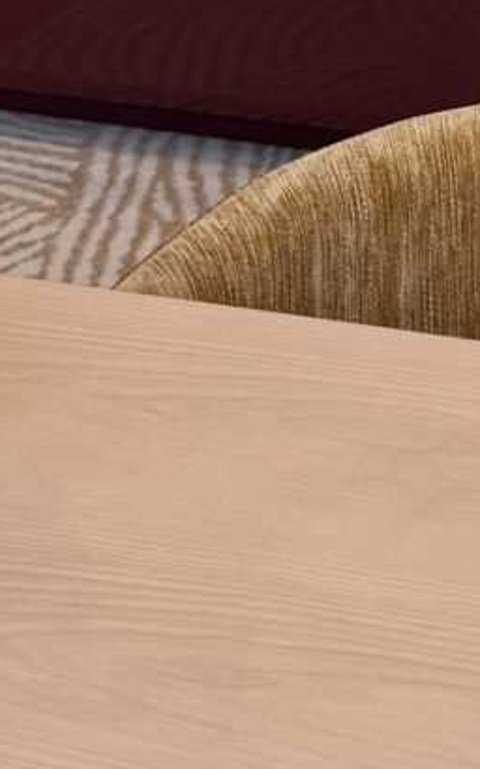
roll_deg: -0.3
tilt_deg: -0.6
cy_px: -1026
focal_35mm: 159
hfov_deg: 8.2
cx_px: 308
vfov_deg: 11.2
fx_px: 3330
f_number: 1.78
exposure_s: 1/161
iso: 64
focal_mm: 6.76
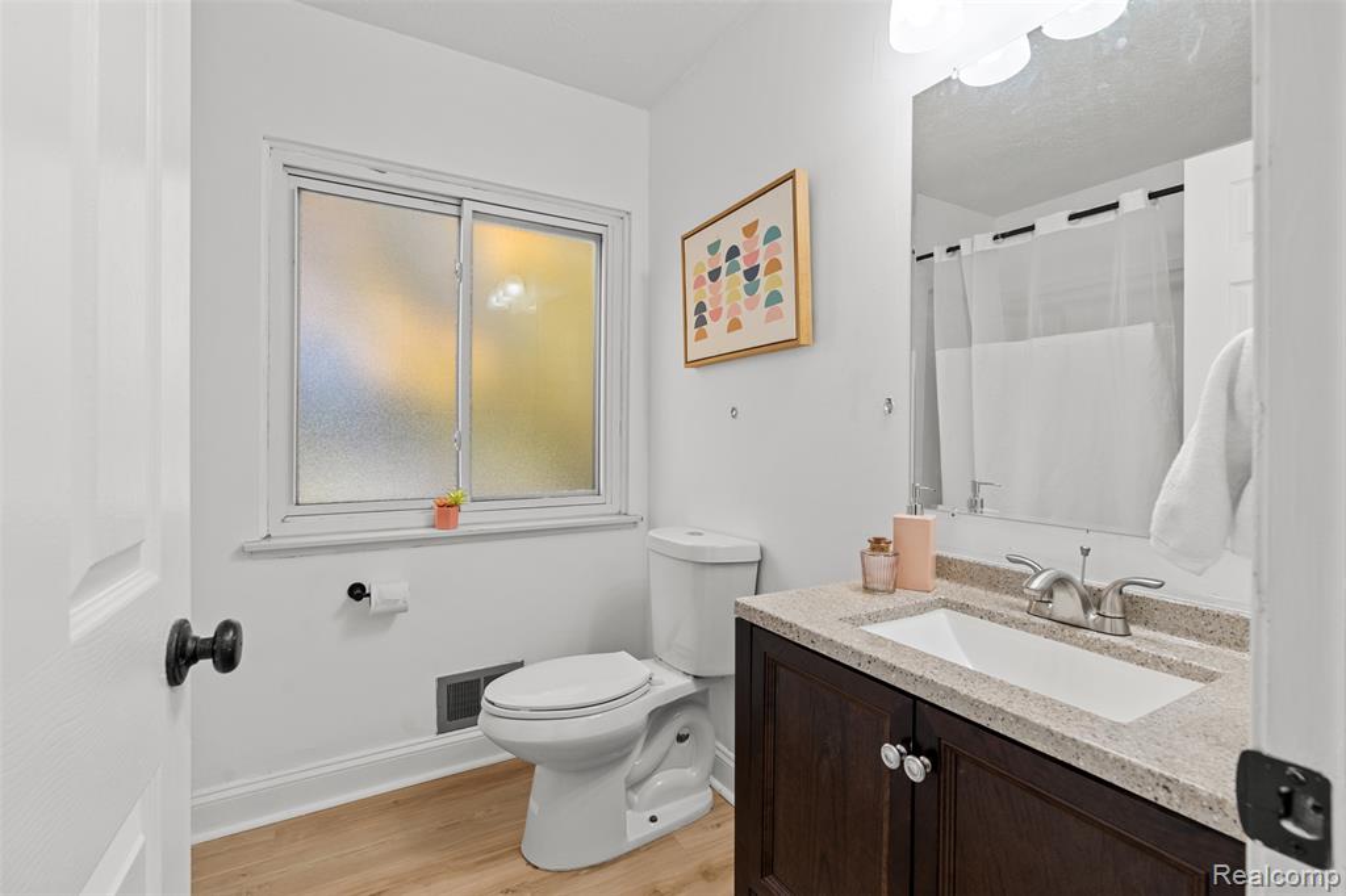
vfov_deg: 73.7
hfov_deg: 96.8
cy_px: 448
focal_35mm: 16
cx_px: 673
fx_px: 598
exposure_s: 1/10
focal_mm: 16
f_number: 8
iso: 400
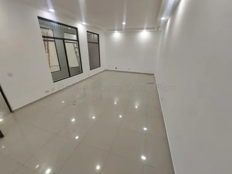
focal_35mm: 13
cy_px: 87
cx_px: 116
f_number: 2.2
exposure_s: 1/60
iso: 160
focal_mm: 1.74
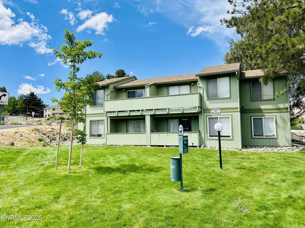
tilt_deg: +5.0
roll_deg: +2.3
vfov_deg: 56.8
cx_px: 152
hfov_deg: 71.6
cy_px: 114
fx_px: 211
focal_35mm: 24
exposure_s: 1/3472
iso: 80
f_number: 1.78
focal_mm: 6.86
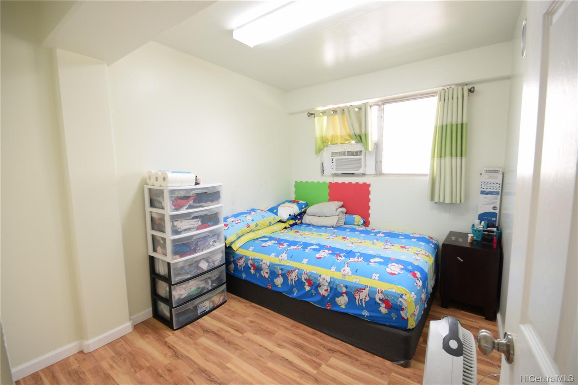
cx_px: 289
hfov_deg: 100.4
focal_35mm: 15
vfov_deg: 77.3
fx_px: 241
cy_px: 192
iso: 400
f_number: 9
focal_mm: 10
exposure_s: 1/8
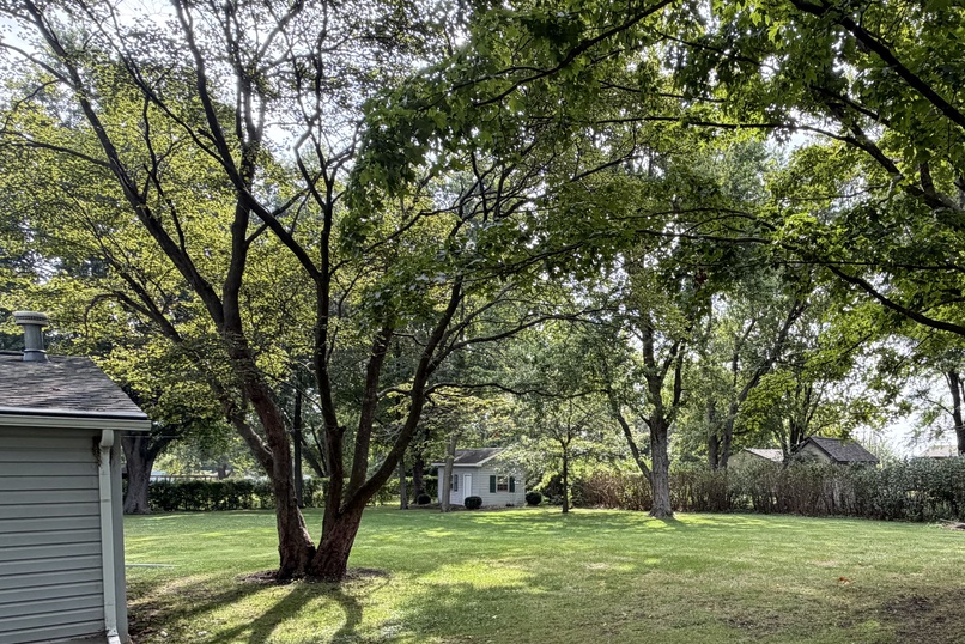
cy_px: 498
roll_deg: +0.0
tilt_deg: -3.1
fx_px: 697
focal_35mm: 26
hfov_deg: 66.3
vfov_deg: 47.4
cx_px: 687
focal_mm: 2.22
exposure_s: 1/228
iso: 64
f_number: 2.2
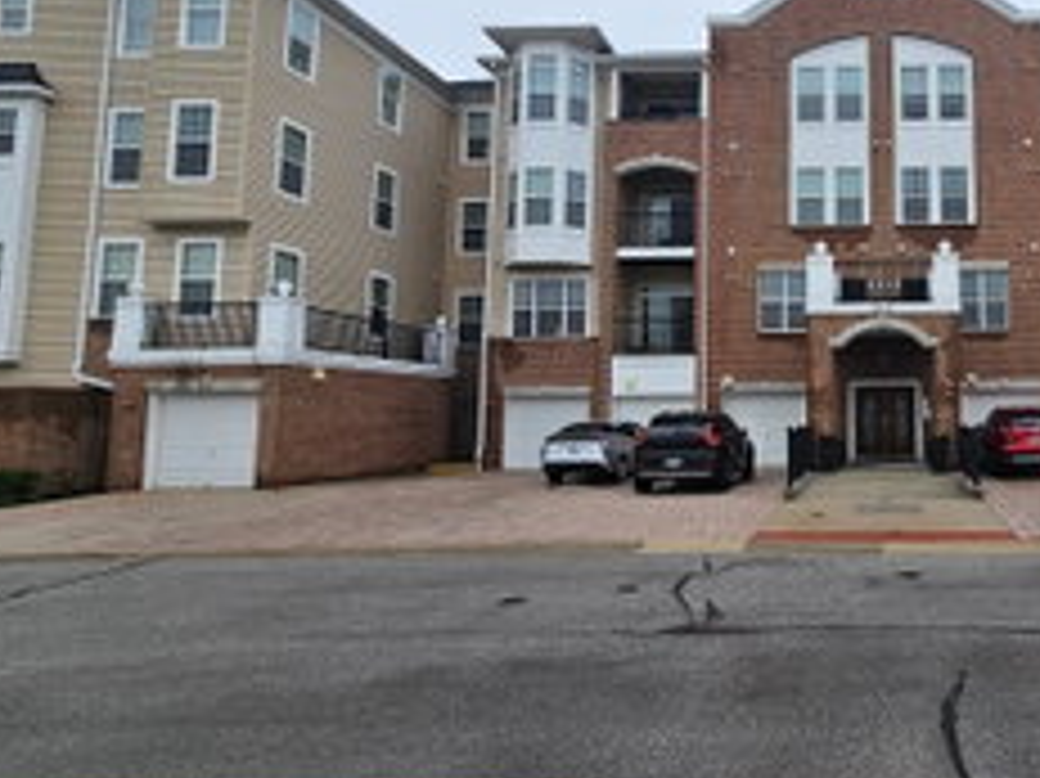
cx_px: 889
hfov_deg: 62.8
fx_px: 721
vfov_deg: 56.5
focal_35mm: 24
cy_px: 333
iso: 50
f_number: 2.2
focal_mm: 2.2
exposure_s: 1/488
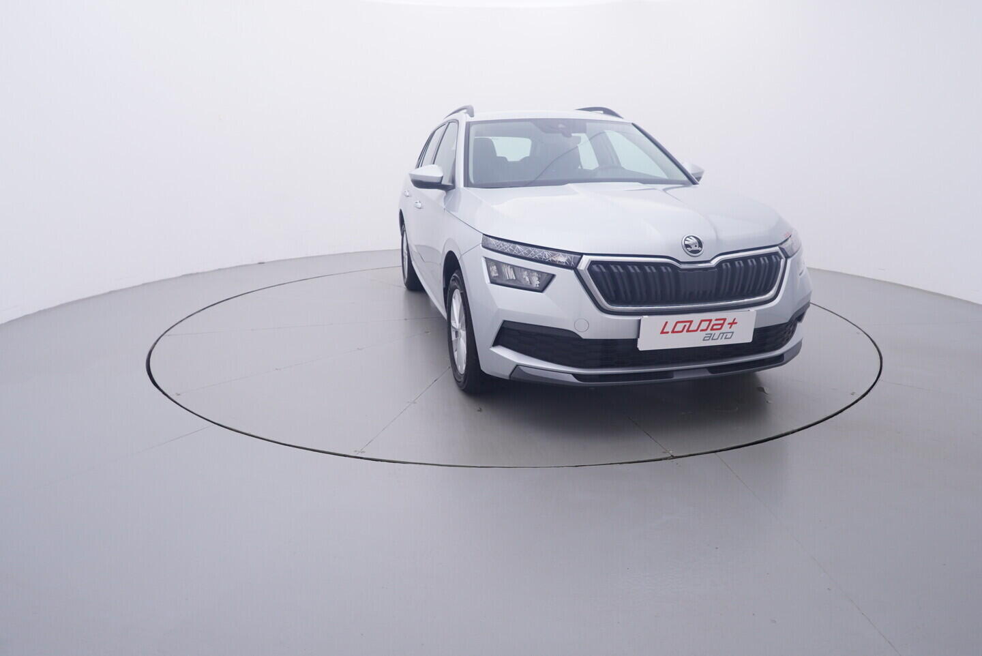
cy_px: 328
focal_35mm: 22
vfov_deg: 56.2
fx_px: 614
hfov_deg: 77.3
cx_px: 491
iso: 200
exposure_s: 1/80
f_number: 5
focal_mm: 15
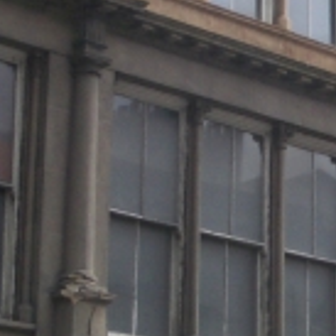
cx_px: 400
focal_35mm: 158
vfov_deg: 11.1
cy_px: 193
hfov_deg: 10.9
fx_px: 1735
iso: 50
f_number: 4.3
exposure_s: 1/250
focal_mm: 5.8
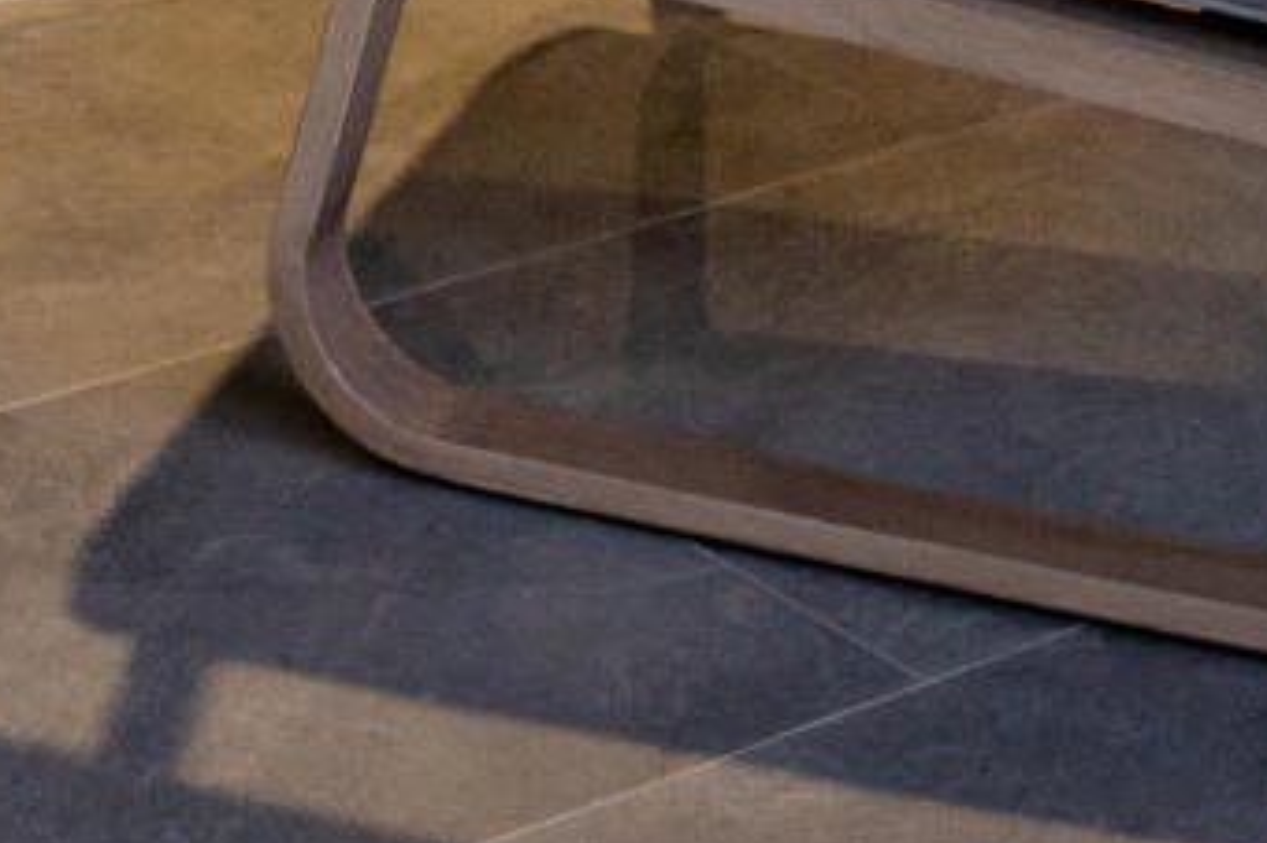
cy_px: -1591
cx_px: -375
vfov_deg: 8.1
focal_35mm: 146
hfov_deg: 13.6
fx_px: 5136
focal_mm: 24
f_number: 7.1
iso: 320
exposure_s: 1/160
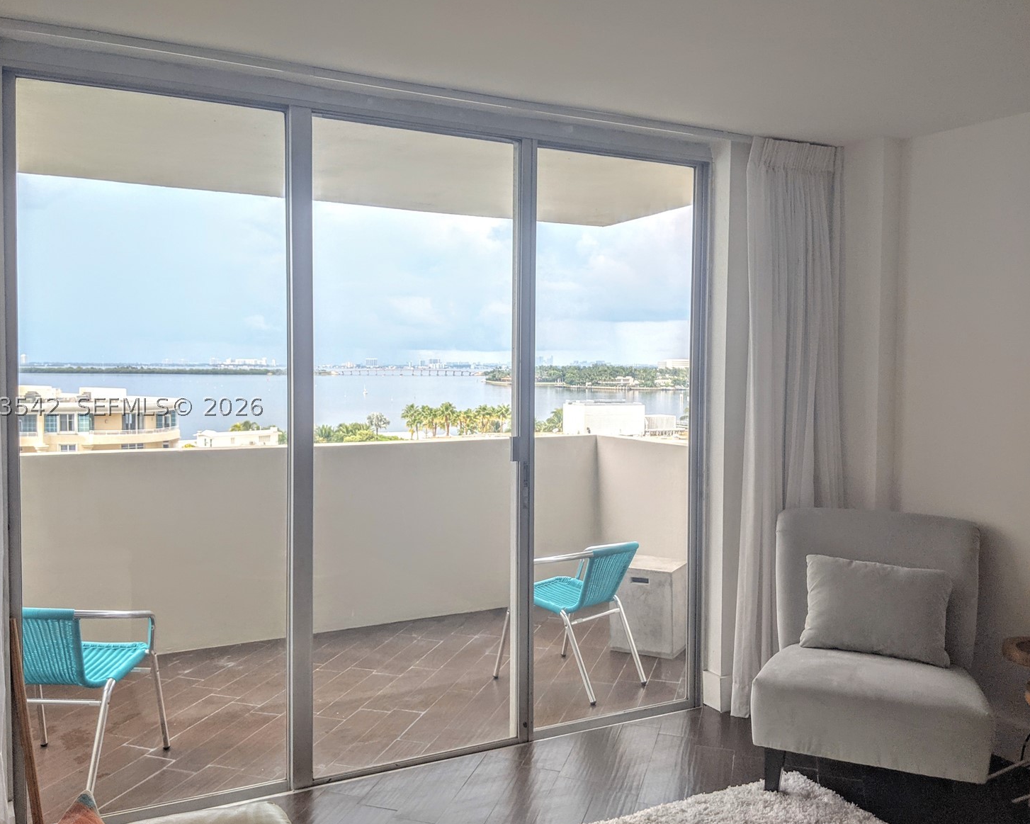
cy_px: 406
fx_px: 884
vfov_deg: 50.0
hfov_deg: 60.4
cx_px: 480
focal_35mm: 29
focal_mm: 4.44
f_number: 1.8
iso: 54
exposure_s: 1/1174
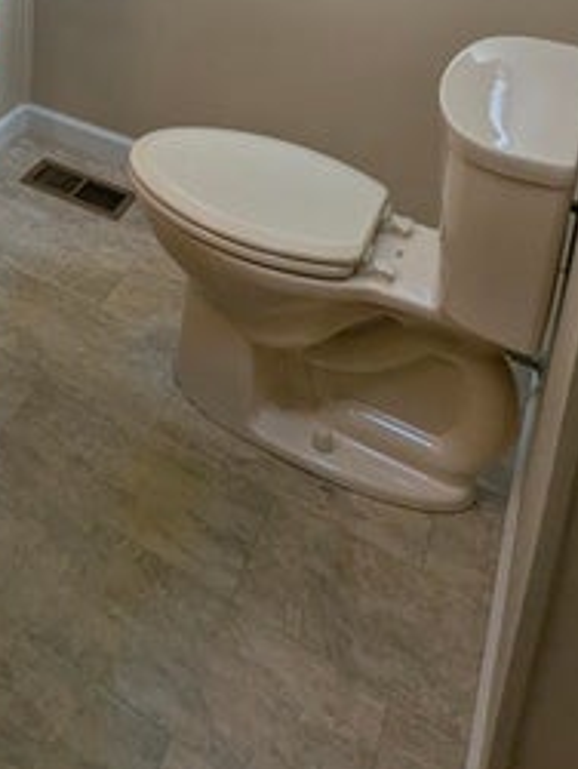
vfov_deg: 36.8
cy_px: -120
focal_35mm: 41
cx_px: -86
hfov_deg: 30.7
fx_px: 911
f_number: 2.2
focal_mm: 2.35
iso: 52
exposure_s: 1/120
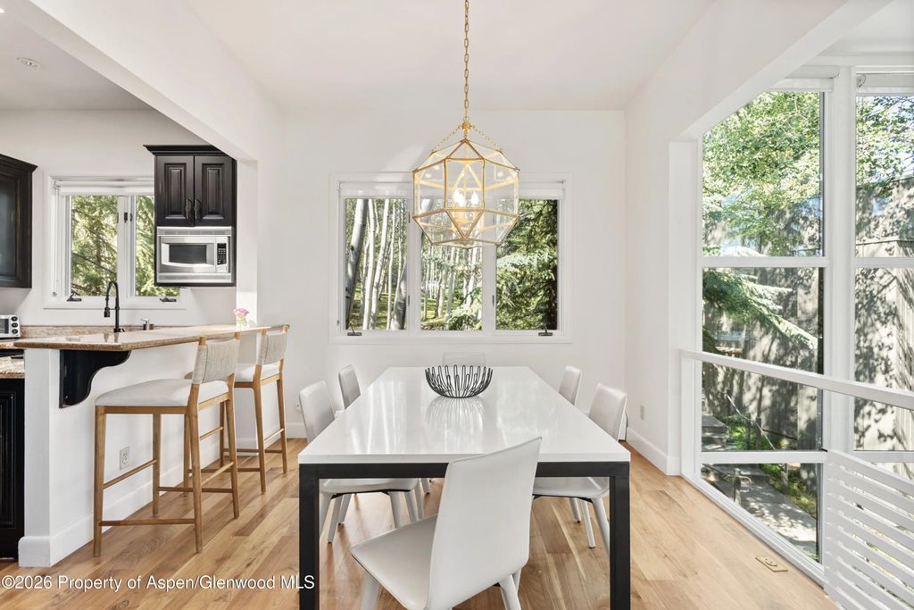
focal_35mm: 19
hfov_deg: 86.9
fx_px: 482
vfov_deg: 64.6
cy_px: 305
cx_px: 457
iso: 250
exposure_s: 1/5
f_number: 7.1
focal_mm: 19
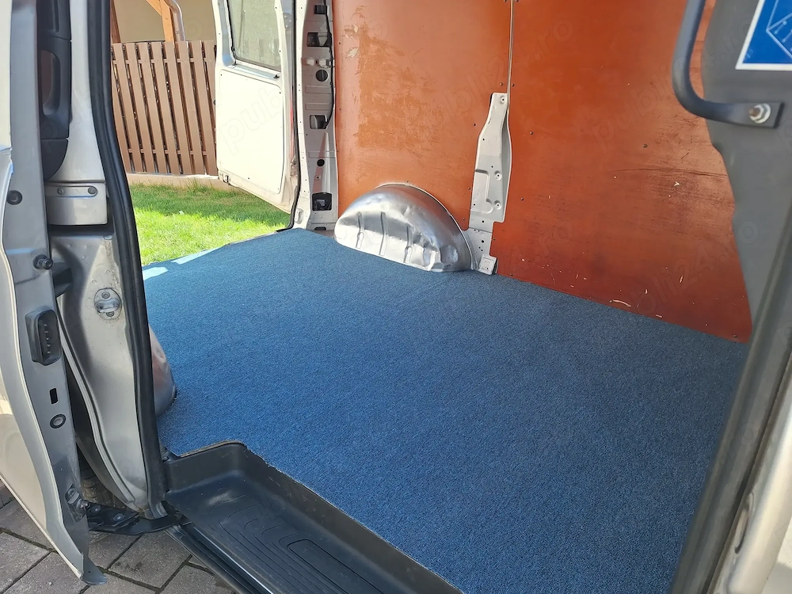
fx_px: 526
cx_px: 396
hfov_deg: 73.9
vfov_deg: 58.9
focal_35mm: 23
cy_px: 297
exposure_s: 1/332
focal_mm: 5.54
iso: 40
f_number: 1.8
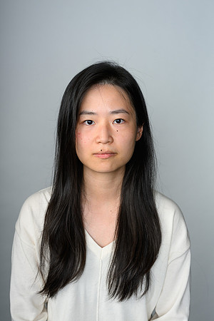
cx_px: 107
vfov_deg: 39.6
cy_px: 160
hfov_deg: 27.0
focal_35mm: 50
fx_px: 446
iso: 200
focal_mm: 50
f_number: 6.3
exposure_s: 1/200
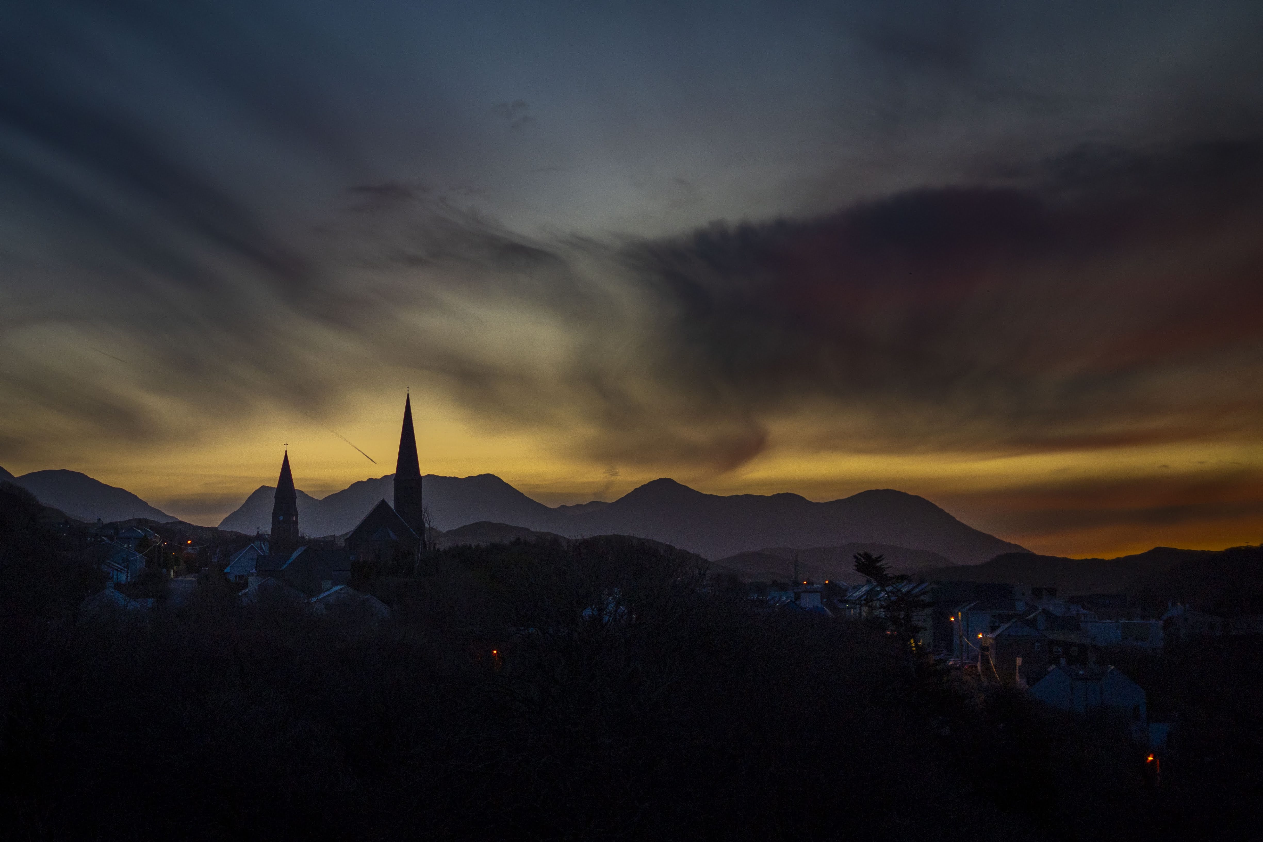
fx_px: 2416
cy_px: 372
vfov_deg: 19.8
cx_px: 399
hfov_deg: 29.1
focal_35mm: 69
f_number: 1.8
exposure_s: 1/1000
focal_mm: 50
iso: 640
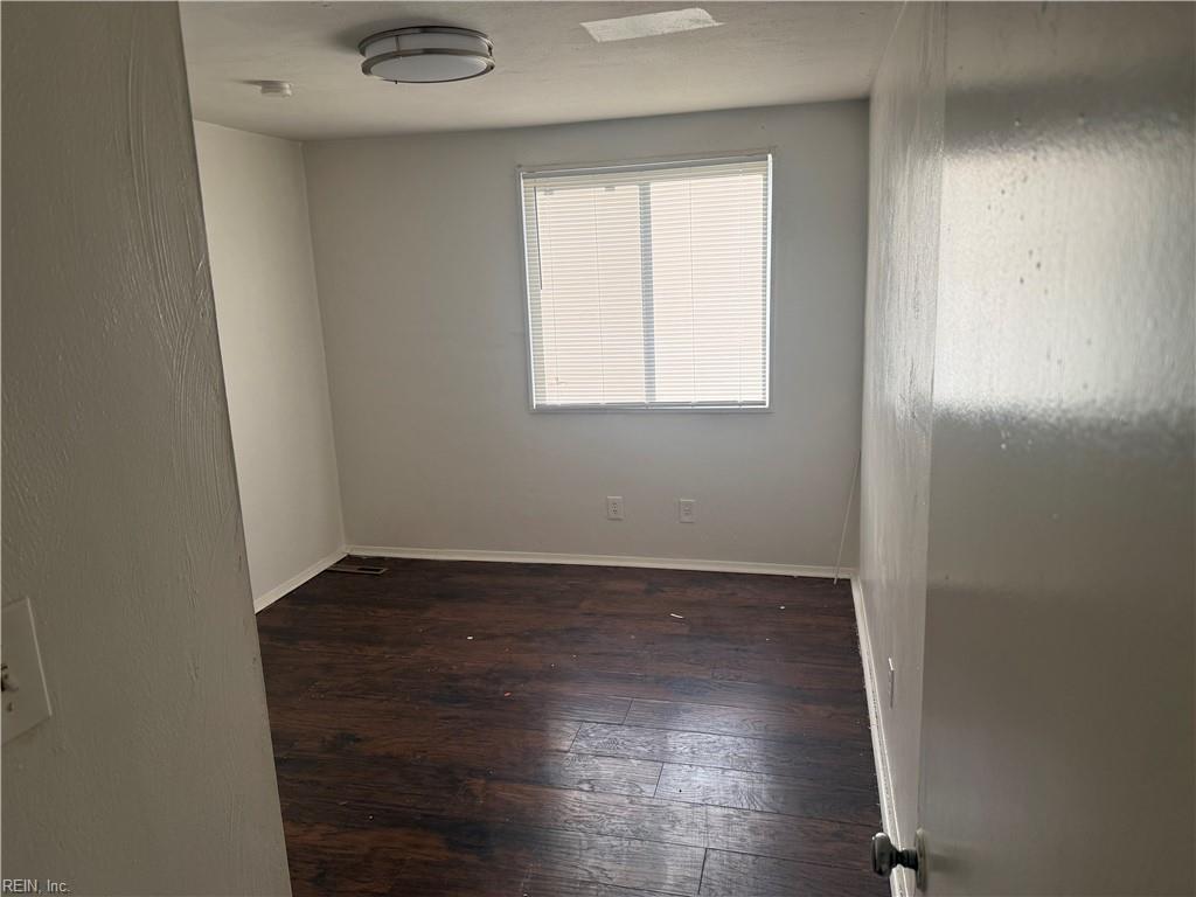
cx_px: 598
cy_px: 448
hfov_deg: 71.6
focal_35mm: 24
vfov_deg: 56.8
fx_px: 829
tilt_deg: -11.8
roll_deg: +2.0
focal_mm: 6.76
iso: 100
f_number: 1.78
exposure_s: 1/708
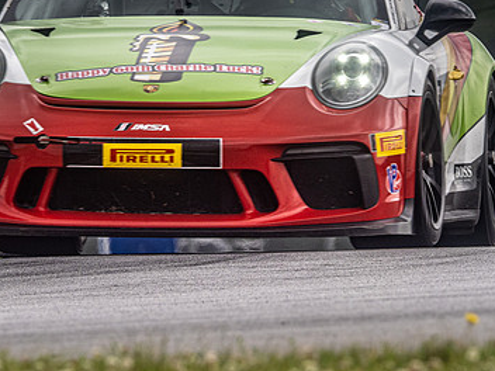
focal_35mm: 1386
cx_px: 191
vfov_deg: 1.1
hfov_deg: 1.4
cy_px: 85
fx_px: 19819
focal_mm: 420
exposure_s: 1/320
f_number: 9
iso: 320
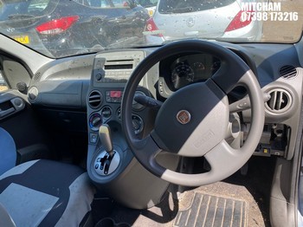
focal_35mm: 26
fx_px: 227
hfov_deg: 67.3
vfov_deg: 53.0
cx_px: 152
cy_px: 114
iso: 32
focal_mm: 4.25
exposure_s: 1/385
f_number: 1.8
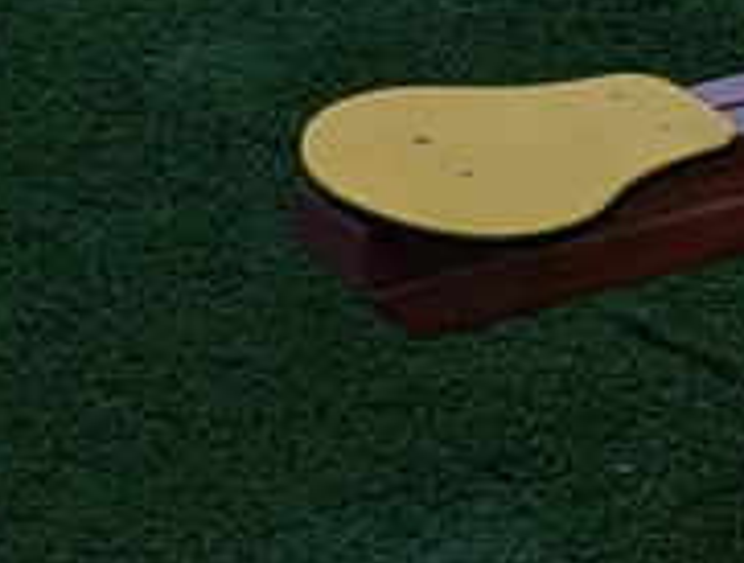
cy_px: -869
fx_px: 3709
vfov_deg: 7.9
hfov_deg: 11.4
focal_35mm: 172
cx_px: 119
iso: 21
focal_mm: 6.9
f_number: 1.68
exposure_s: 1/798
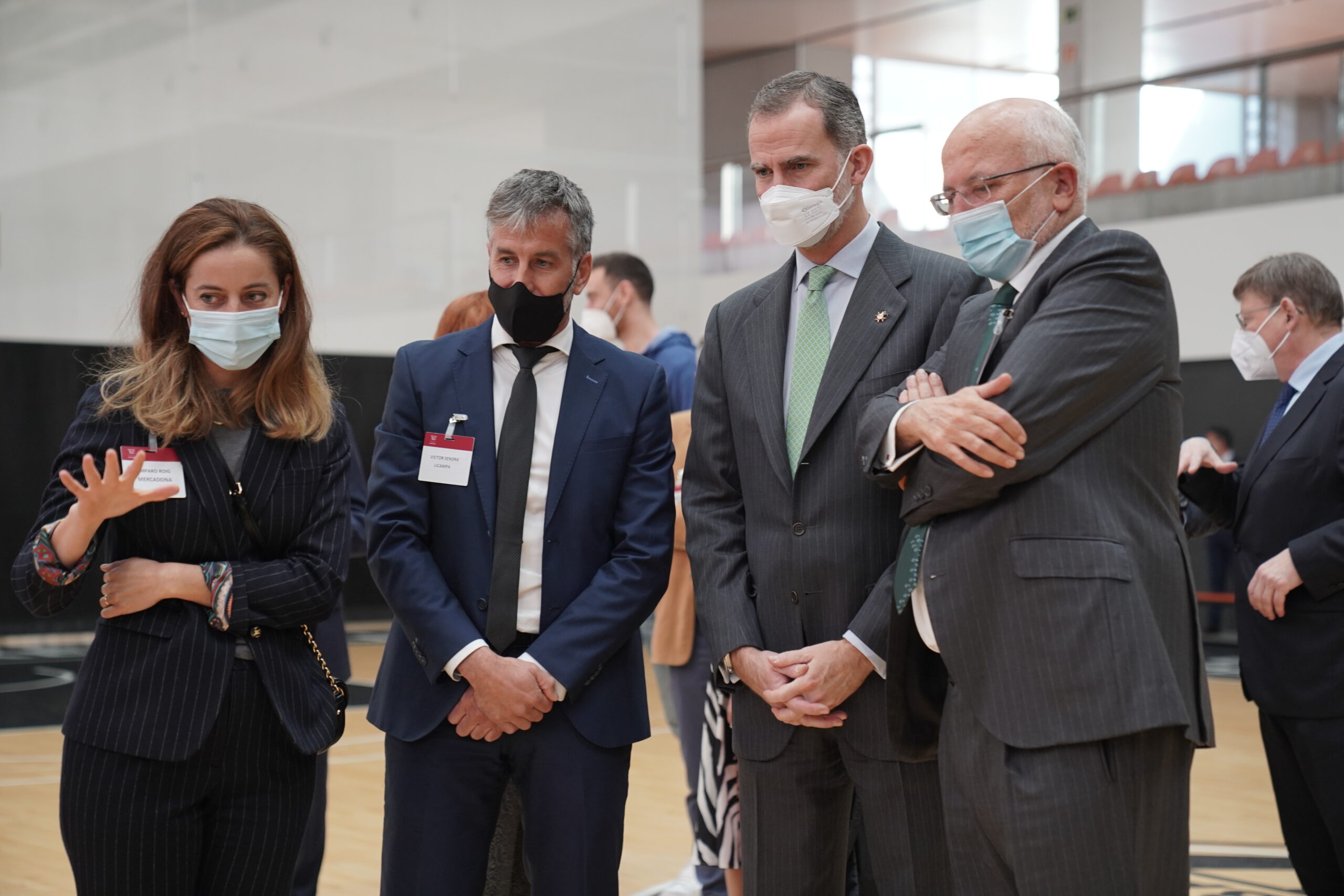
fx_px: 2613
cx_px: 672
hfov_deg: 28.8
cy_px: 448
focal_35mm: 70
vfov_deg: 19.5
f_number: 3.2
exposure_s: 1/400
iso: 1600
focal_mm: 70
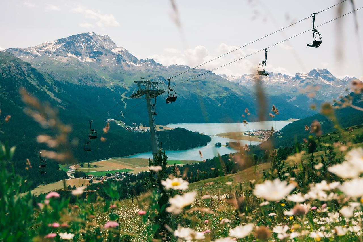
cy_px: 121
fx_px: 373
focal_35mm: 37
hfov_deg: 51.9
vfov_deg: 35.9
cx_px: 182
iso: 400
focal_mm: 24.7
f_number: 4
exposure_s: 1/2900
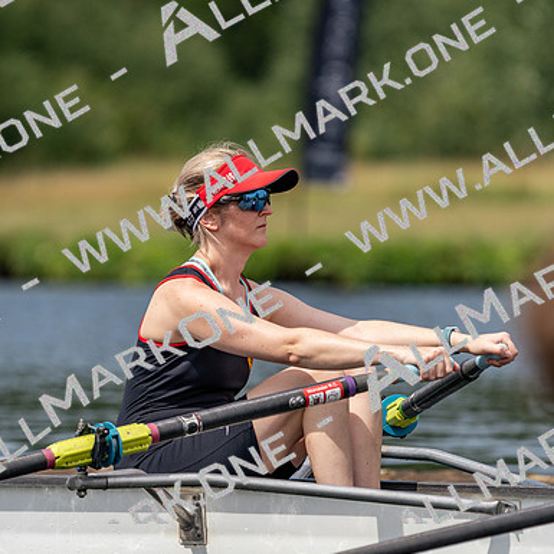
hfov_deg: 3.4
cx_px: 240
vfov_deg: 3.4
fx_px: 9379
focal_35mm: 518
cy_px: 277
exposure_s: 1/1600
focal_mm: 404
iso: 250
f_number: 6.3
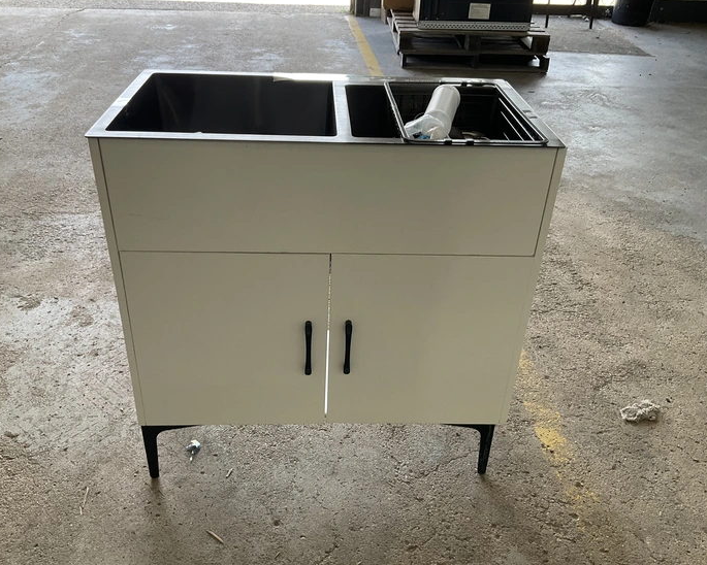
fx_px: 649
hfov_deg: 57.2
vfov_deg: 47.1
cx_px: 349
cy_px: 278
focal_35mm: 31
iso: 50
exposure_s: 1/120
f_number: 1.8
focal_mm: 3
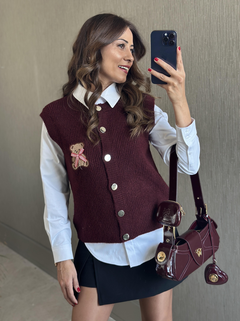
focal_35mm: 48
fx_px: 444
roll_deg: +4.5
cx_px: 120
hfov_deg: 30.3
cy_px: 160
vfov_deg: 39.7
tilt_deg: -19.6
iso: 125
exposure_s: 1/81
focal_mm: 6.86
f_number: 1.78
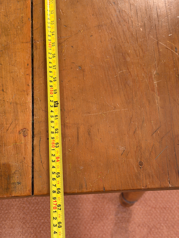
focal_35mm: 48
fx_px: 331
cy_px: 119
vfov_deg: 39.7
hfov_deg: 30.3
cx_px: 90
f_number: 1.78
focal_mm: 6.76
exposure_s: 1/40
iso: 500
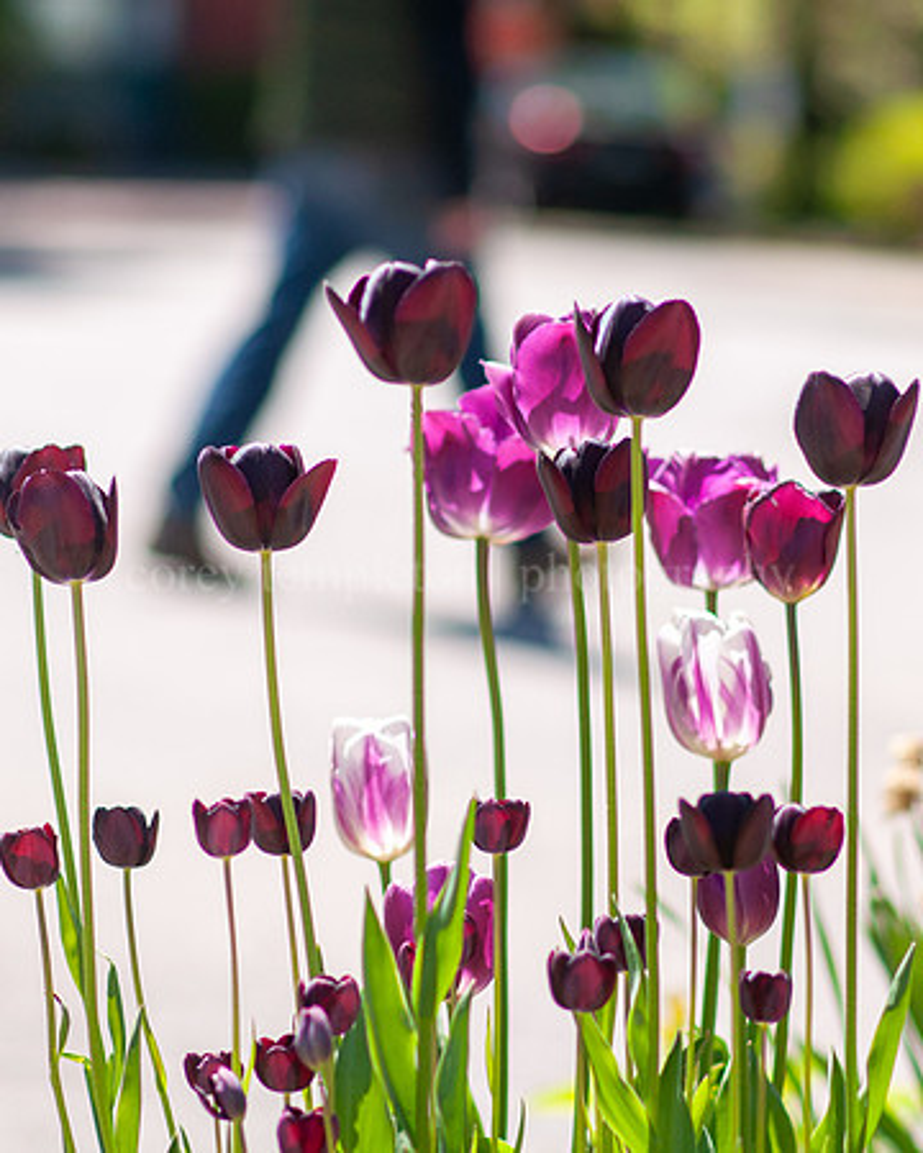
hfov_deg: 8.6
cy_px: 576
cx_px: 545
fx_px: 6161
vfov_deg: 10.7
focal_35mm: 180
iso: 200
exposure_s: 1/4000
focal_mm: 85
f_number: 2.2
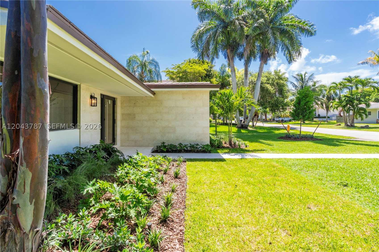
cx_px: 190
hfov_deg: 95.0
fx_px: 174
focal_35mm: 16
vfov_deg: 72.0
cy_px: 126
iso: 250
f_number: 9
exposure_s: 1/200
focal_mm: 11
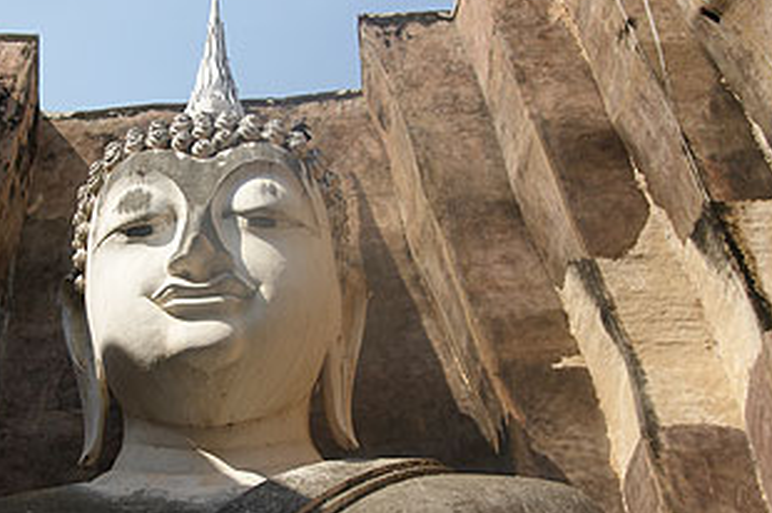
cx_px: 229
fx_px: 1307
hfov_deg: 32.5
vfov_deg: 22.2
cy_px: 293
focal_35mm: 61
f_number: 8
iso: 100
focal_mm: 28
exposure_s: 1/160
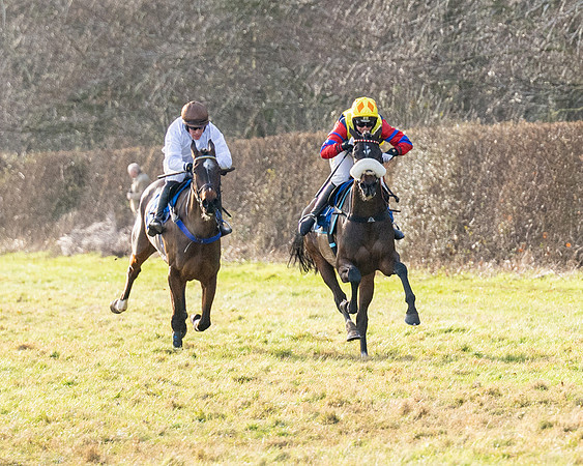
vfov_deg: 3.5
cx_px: 520
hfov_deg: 4.3
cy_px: 231
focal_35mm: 446
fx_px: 7695
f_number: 2.8
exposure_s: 1/2500
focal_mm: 110
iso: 400
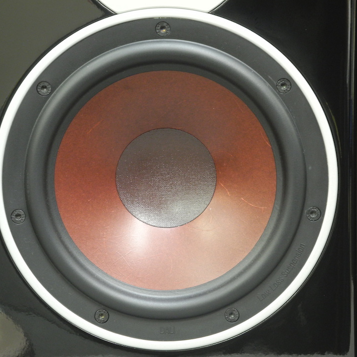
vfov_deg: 12.4
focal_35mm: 141
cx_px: 164
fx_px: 1645
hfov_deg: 12.4
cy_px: 179
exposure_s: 1/6
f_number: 4.5
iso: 400
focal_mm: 25.4
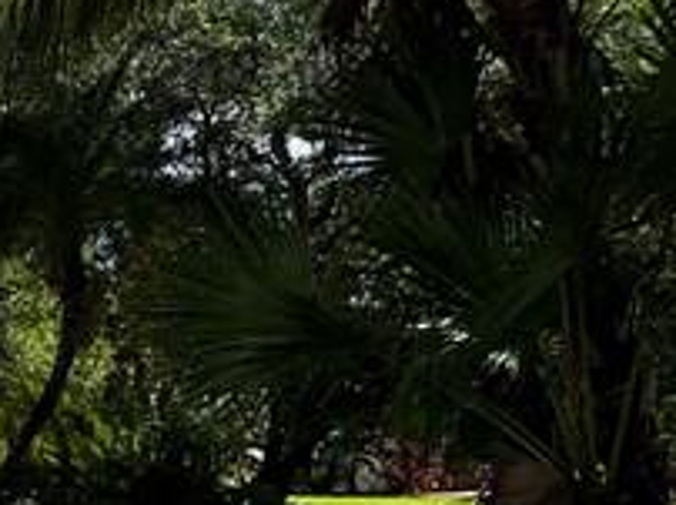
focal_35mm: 71
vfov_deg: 20.2
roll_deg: -0.6
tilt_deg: +0.0
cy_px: 462
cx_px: -599
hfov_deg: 19.2
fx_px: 1385
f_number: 2.2
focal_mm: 2.22
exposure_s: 1/1178
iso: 50
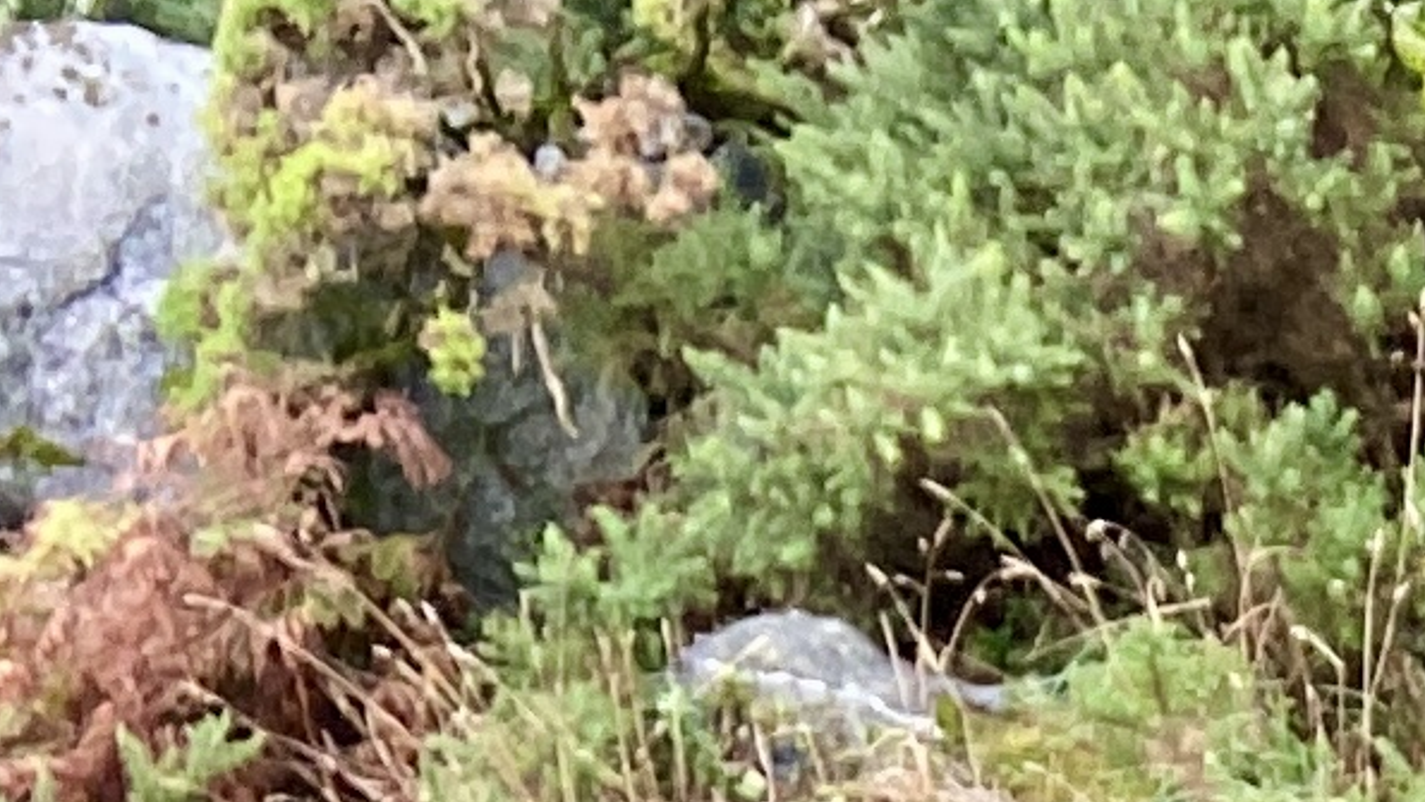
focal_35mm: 192
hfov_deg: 10.1
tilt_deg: -62.9
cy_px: 3356
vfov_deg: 5.4
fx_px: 7256
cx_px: 3121
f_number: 1.8
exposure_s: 1/121
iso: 125
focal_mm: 4.25
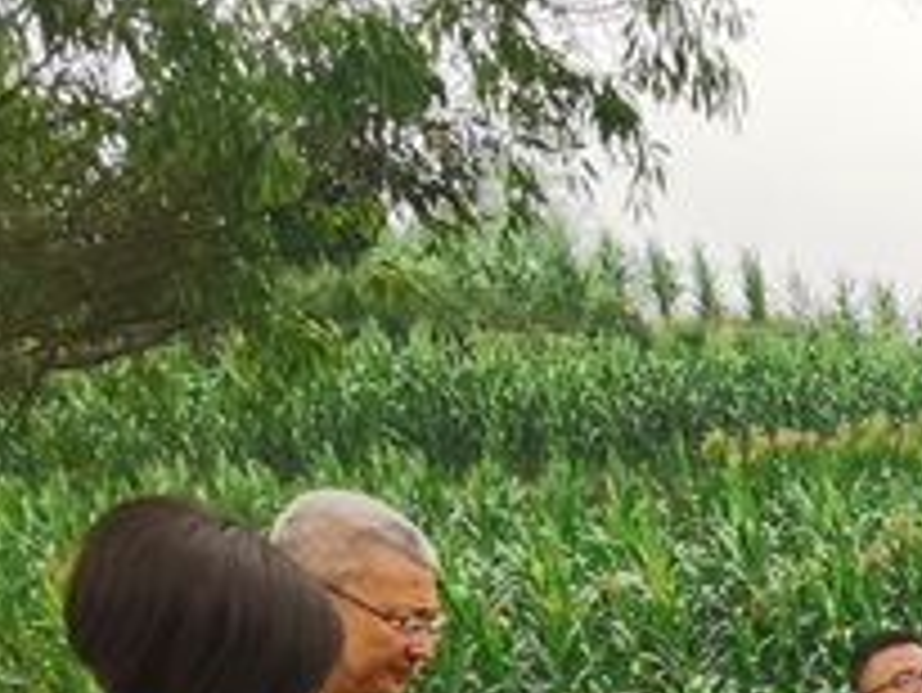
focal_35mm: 53
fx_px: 1412
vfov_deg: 22.6
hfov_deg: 29.3
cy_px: 1035
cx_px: 1196
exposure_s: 1/481
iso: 50
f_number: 2.2
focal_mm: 2.26
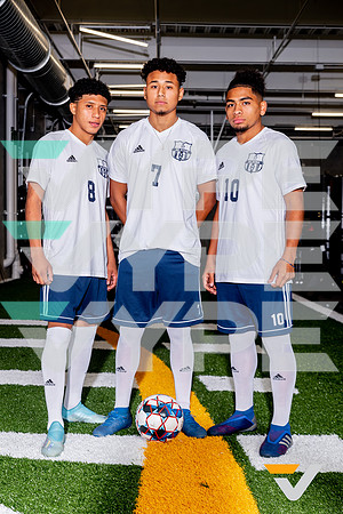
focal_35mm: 52
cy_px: 257
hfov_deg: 26.0
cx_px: 172
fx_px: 743
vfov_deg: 38.2
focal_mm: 52
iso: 160
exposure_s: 1/160
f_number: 5
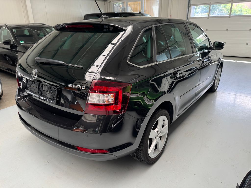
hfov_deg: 71.6
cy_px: 94
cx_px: 126
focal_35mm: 24
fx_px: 174
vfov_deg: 56.8
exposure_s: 1/121
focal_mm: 6.76
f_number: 1.78
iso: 125
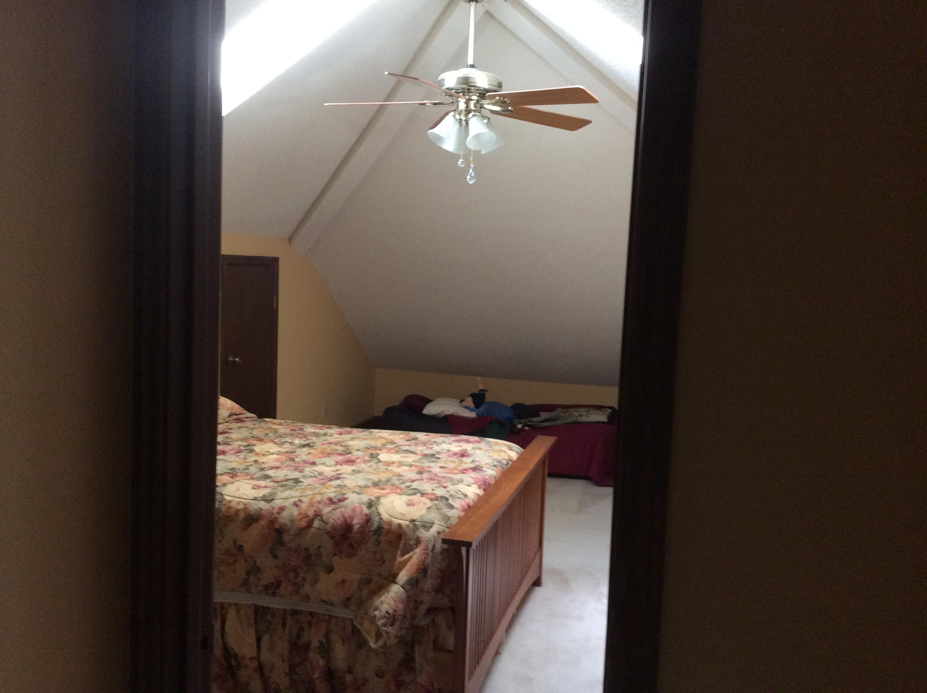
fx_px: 856
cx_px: 464
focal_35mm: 32
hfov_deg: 56.9
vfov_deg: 44.1
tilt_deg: -7.8
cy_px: 346
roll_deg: -1.5
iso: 125
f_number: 2.4
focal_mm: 3.3
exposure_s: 1/24
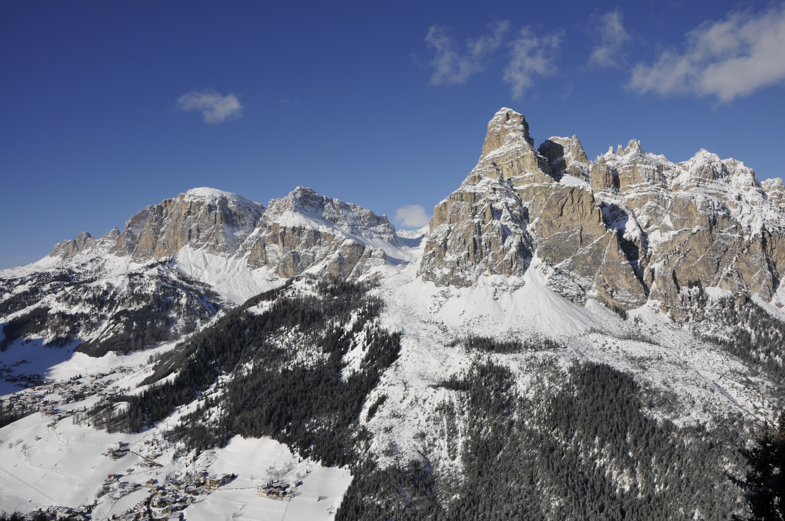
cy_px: 260
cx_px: 392
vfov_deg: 47.8
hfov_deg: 67.4
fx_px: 588
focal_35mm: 27
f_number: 11
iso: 200
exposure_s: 1/500
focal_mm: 18
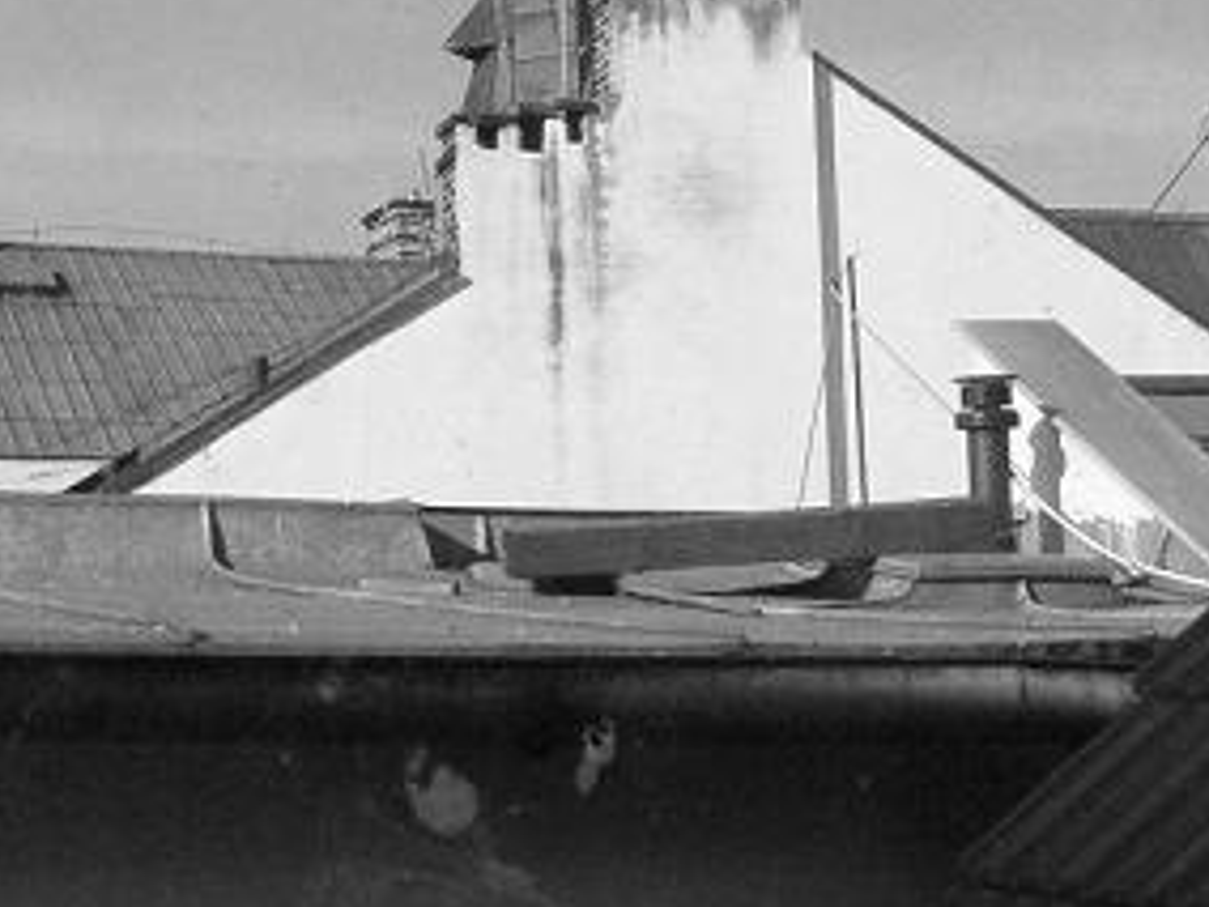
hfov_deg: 23.9
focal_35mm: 81
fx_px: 2829
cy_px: 102
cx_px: 302
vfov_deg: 17.9
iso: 400
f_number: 8
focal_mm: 6
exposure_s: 1/1000
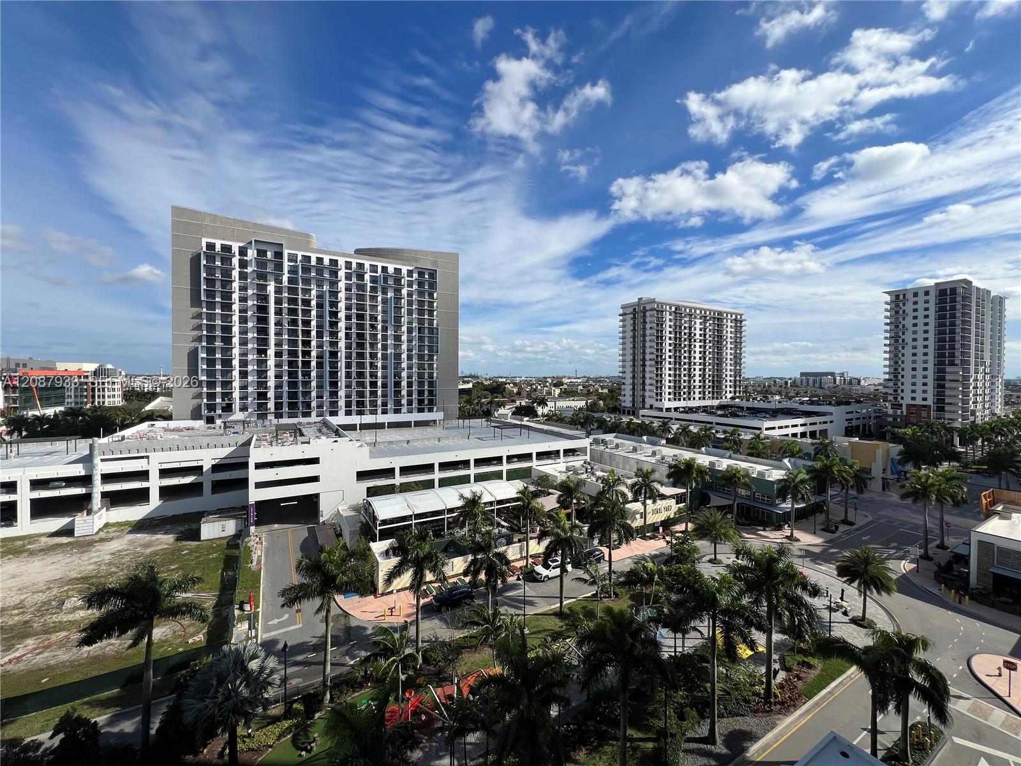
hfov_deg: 106.2
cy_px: 383
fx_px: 383
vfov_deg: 89.9
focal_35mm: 13
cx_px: 510
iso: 32
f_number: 1.8
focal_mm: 1.57
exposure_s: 1/2597
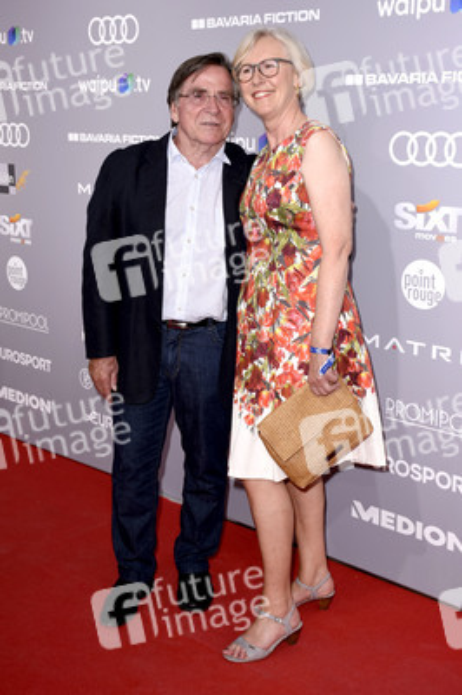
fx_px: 926
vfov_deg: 41.1
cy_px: 348
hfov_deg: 28.0
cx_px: 231
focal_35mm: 48
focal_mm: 32
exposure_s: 1/160
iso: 250
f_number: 6.3
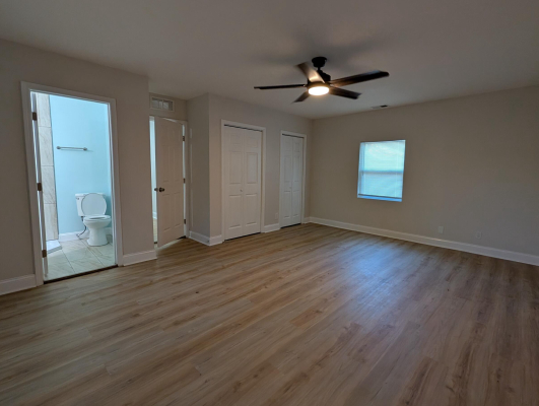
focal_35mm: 15
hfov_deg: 98.1
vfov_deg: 81.9
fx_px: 234
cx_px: 271
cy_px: 196
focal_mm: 2.02
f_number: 1.7
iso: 249
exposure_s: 1/120
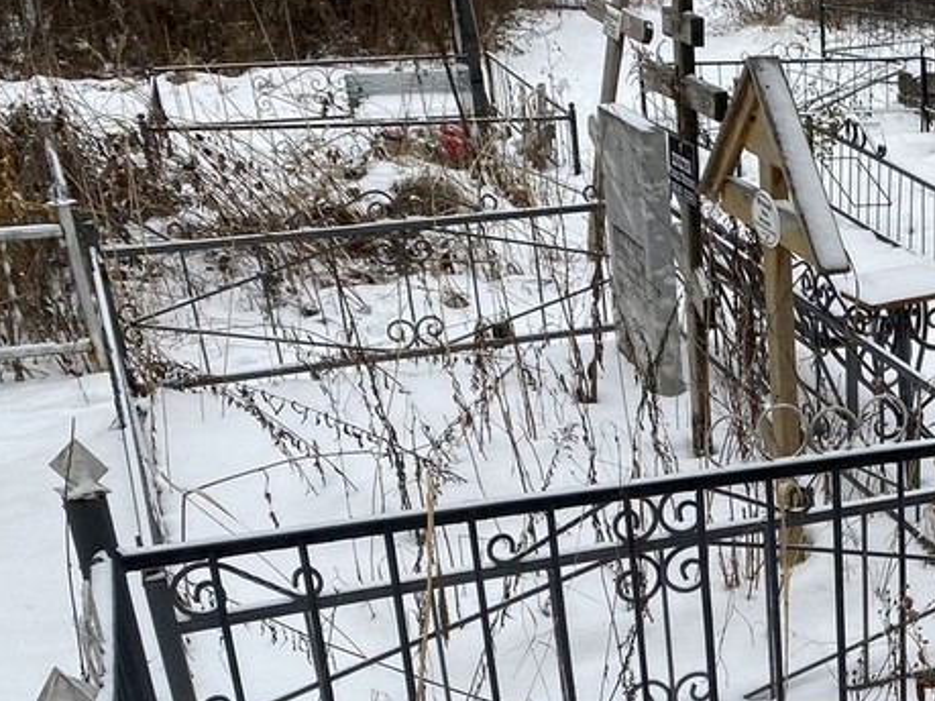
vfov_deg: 24.4
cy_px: 656
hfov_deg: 30.5
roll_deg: -3.3
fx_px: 1566
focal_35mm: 58
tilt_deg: -25.9
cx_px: 972
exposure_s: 1/352
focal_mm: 4.25
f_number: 1.8
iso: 32
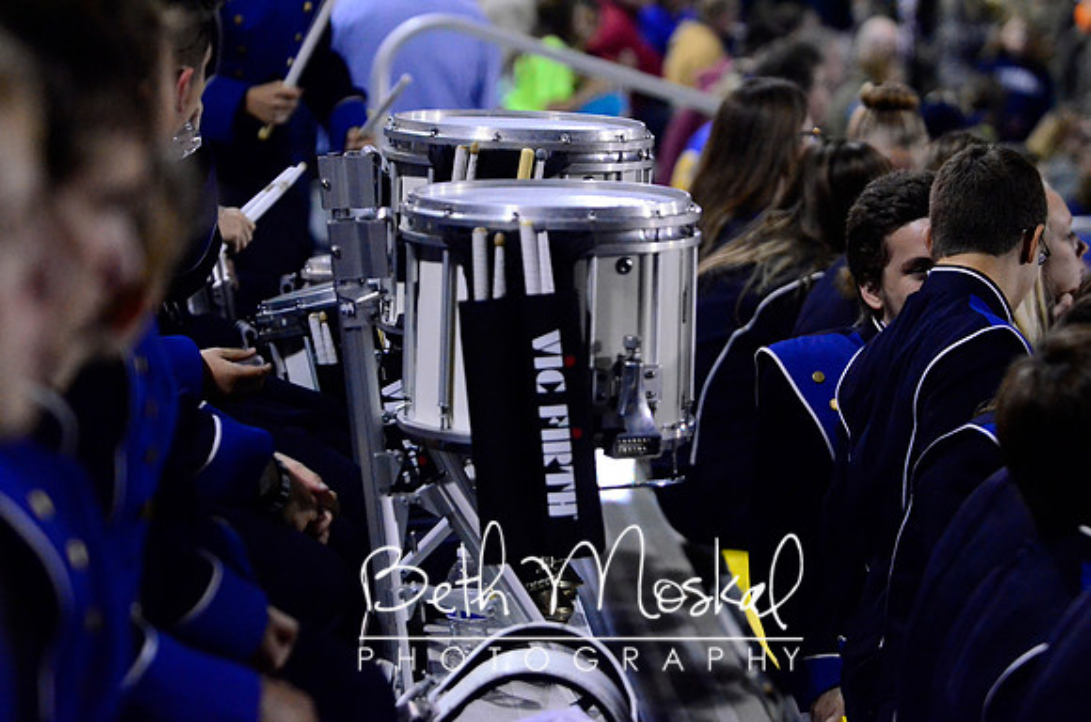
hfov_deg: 6.9
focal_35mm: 300
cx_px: 546
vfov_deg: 4.6
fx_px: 9072
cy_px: 361
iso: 6400
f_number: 2.8
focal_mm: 200
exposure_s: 1/200
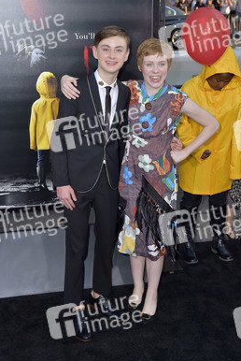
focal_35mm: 58
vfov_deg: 34.5
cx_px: 122
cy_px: 177
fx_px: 581
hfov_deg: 23.4
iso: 640
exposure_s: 1/250
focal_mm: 56
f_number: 6.3
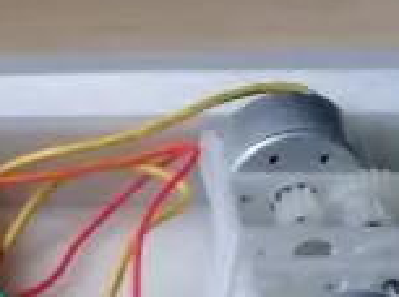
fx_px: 1495
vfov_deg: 11.1
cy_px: 360
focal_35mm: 130
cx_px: -68
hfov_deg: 14.7
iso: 200
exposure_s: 1/33
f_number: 2.2
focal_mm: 3.3
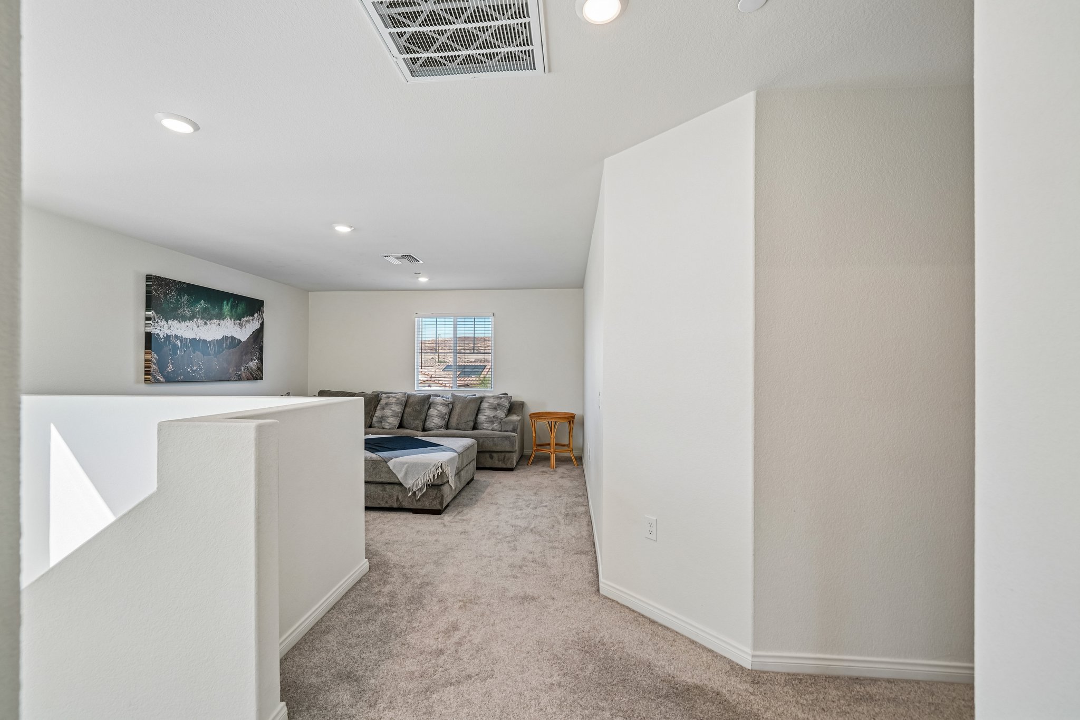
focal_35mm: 14
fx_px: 420
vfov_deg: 81.2
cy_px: 360
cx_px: 540
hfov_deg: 104.3
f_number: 8
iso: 250
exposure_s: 1/30
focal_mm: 14
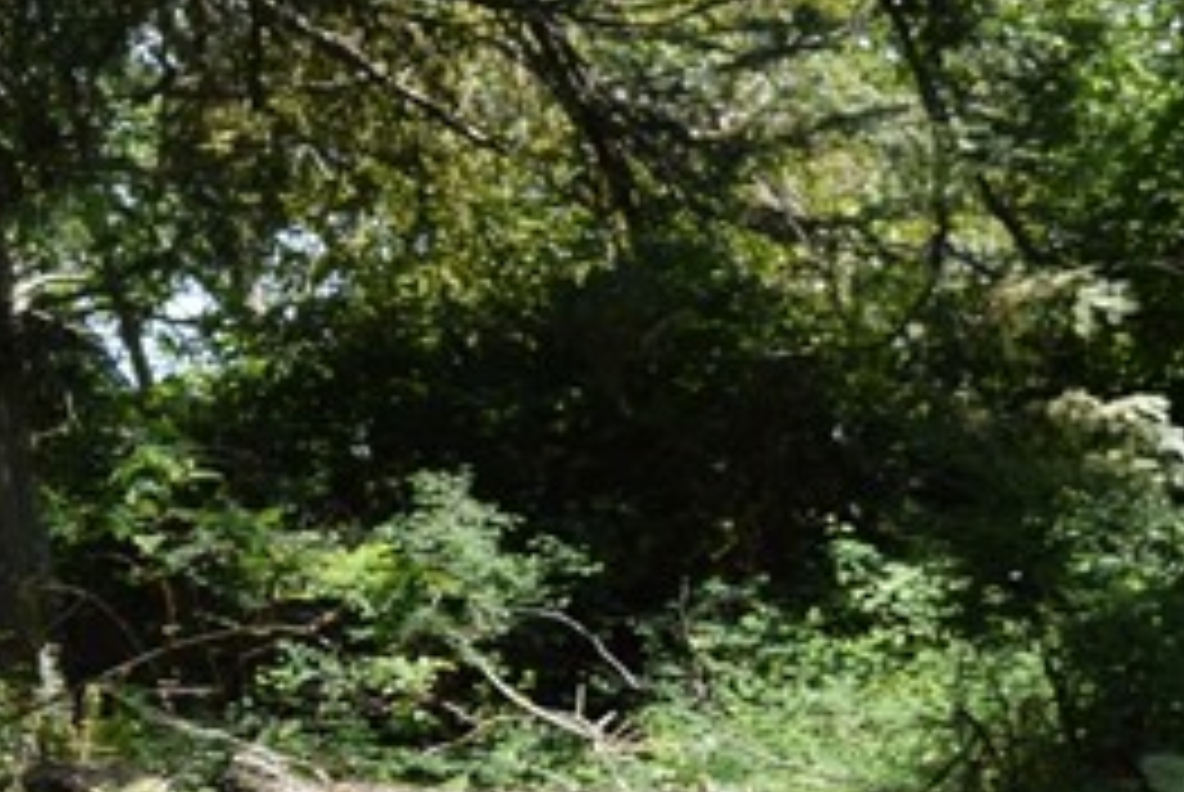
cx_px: -603
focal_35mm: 198
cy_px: -554
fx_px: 6519
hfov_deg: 10.0
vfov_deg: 6.8
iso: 220
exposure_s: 1/250
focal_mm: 32
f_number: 8
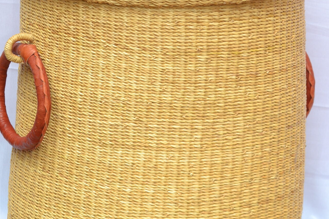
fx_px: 795
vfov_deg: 15.7
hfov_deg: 23.4
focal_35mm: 87
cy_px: 67
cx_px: 165
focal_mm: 32
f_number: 5.6
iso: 100
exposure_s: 1/60
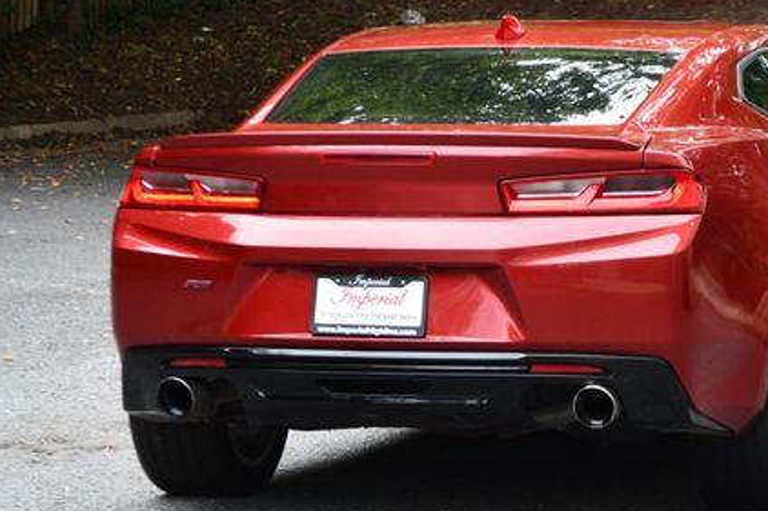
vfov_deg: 7.5
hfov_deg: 11.3
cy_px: 178
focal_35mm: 182
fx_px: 3881
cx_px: 537
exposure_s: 1/250
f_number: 4.8
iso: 450
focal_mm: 80
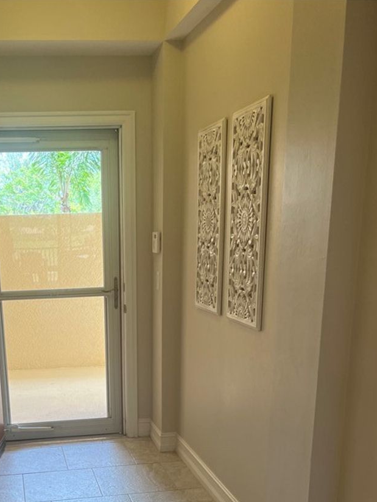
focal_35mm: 43
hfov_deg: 32.8
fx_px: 624
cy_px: 413
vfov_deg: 41.6
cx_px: 80
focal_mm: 5.7
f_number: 1.5
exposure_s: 1/149
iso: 50
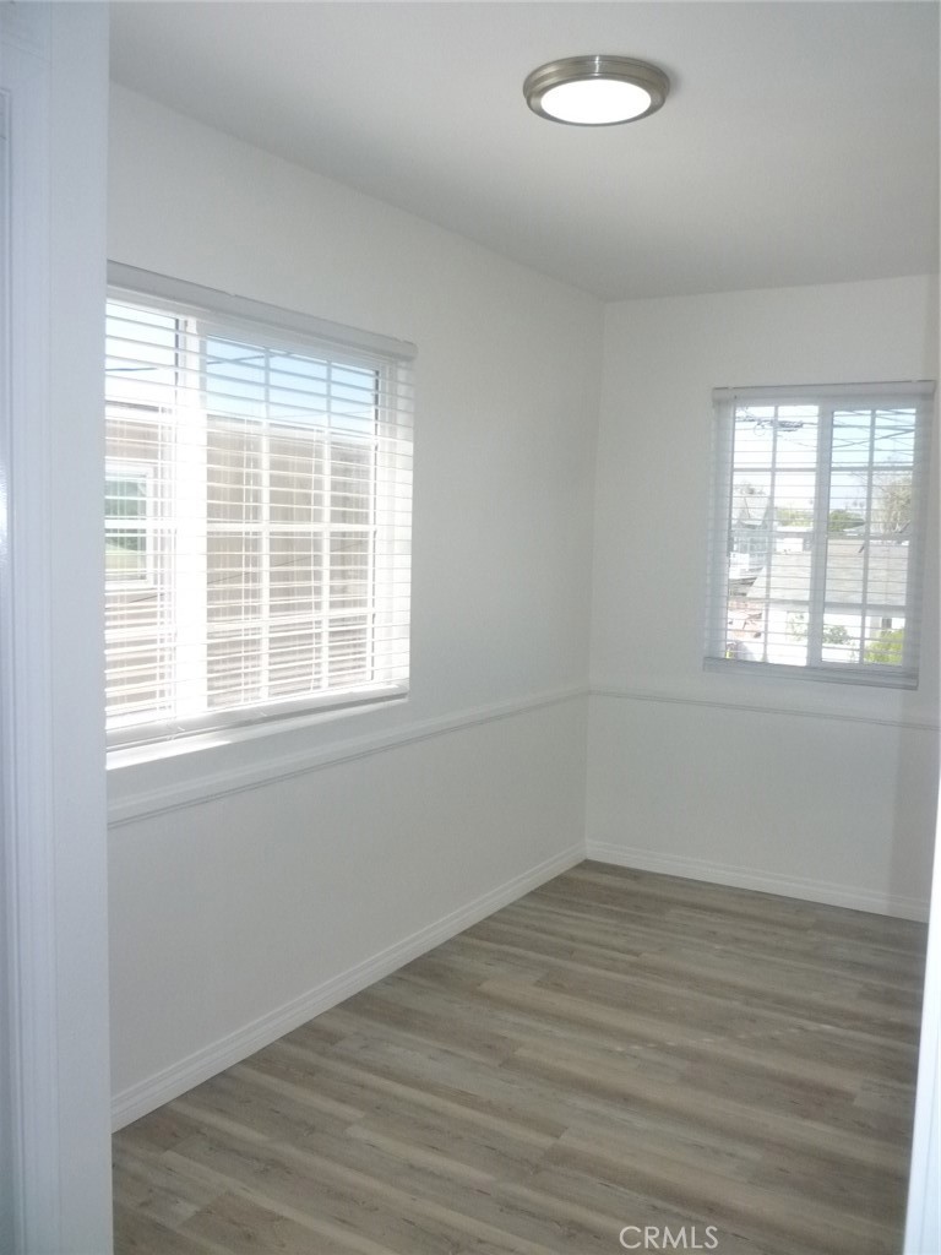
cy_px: 628
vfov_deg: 61.7
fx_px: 1051
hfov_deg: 48.2
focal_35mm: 29
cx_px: 470
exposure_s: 1/500
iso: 400
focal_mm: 5.2
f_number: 3.5
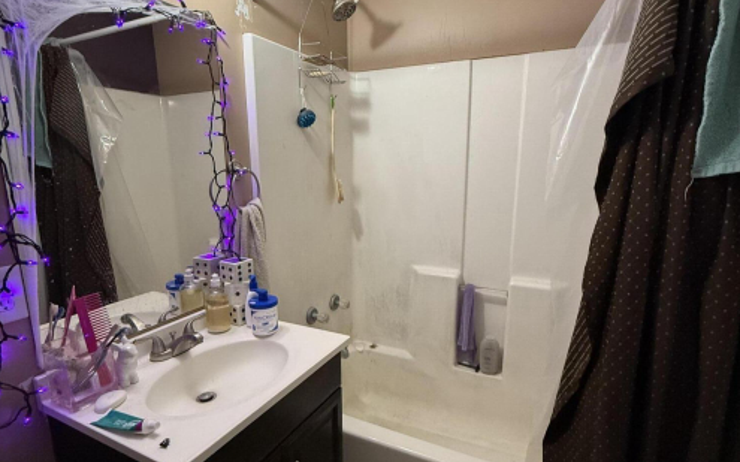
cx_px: 369
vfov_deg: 59.5
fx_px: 403
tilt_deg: -10.6
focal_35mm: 20
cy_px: 249
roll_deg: -0.2
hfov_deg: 85.1
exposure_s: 1/60
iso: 400
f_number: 2.2
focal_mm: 2.22
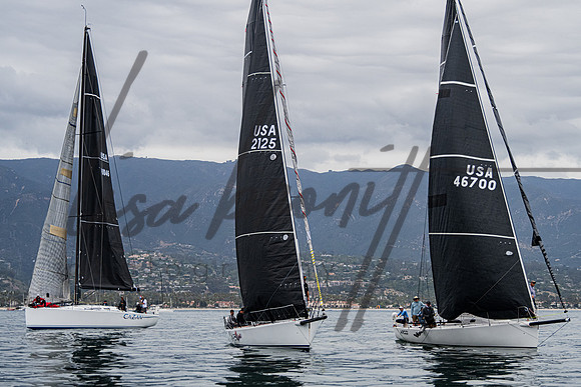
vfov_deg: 16.7
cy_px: 205
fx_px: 1322
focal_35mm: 82
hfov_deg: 24.8
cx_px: 319
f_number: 6
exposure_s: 1/3200
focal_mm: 62
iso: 800
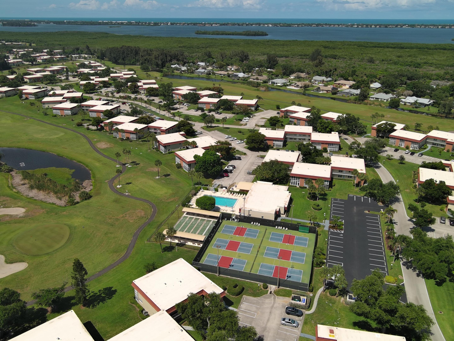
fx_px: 367
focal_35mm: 28
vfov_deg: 49.7
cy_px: 170
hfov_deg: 63.4
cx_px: 227
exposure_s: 1/1140
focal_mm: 10.6
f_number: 2.8
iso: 100
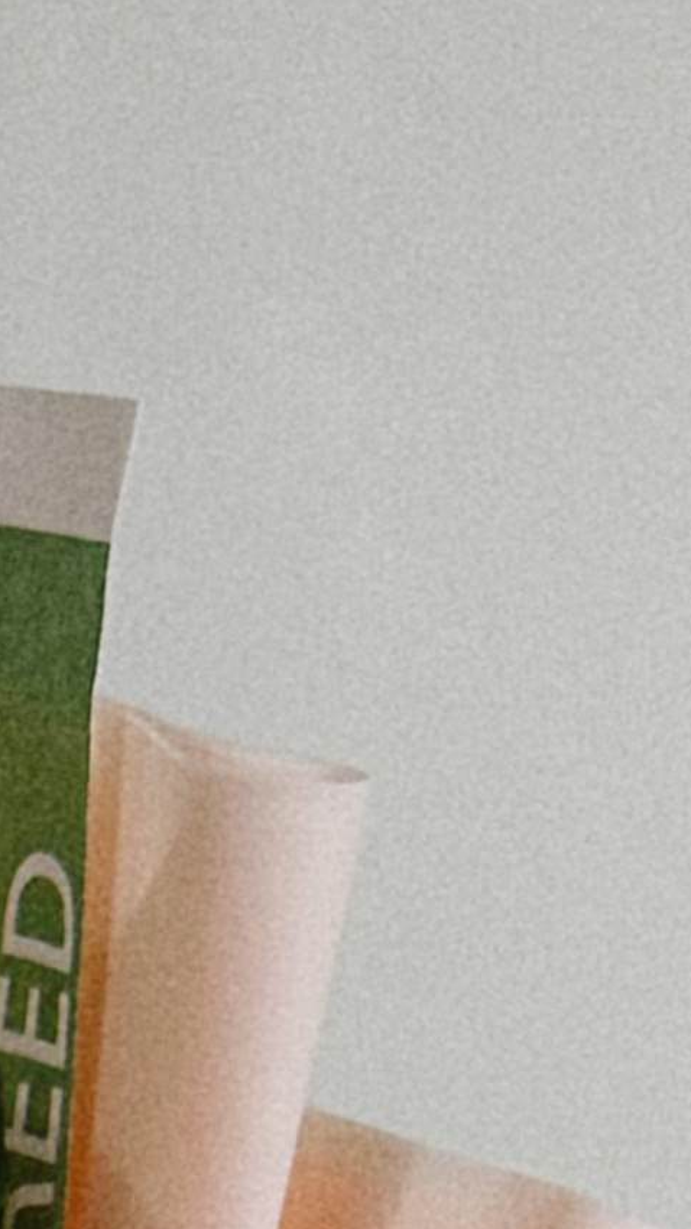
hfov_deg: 8.8
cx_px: -1034
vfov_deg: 15.0
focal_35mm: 124
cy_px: 2217
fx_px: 4040
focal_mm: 6.86
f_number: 1.78
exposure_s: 1/100
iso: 200
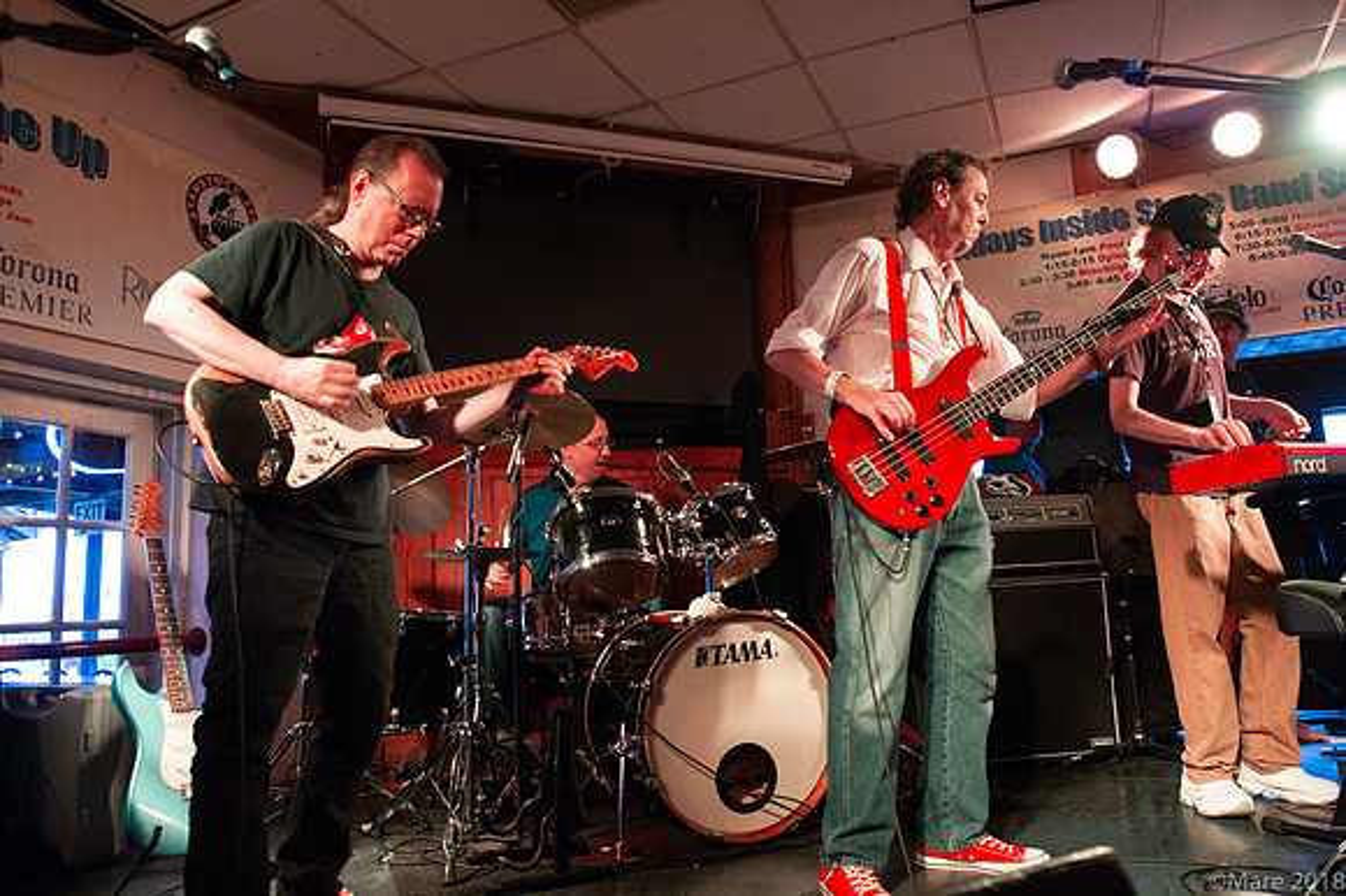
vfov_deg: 49.5
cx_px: 673
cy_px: 448
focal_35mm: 26
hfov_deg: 69.4
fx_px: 972
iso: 6400
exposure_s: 1/40
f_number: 6.3
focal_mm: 26
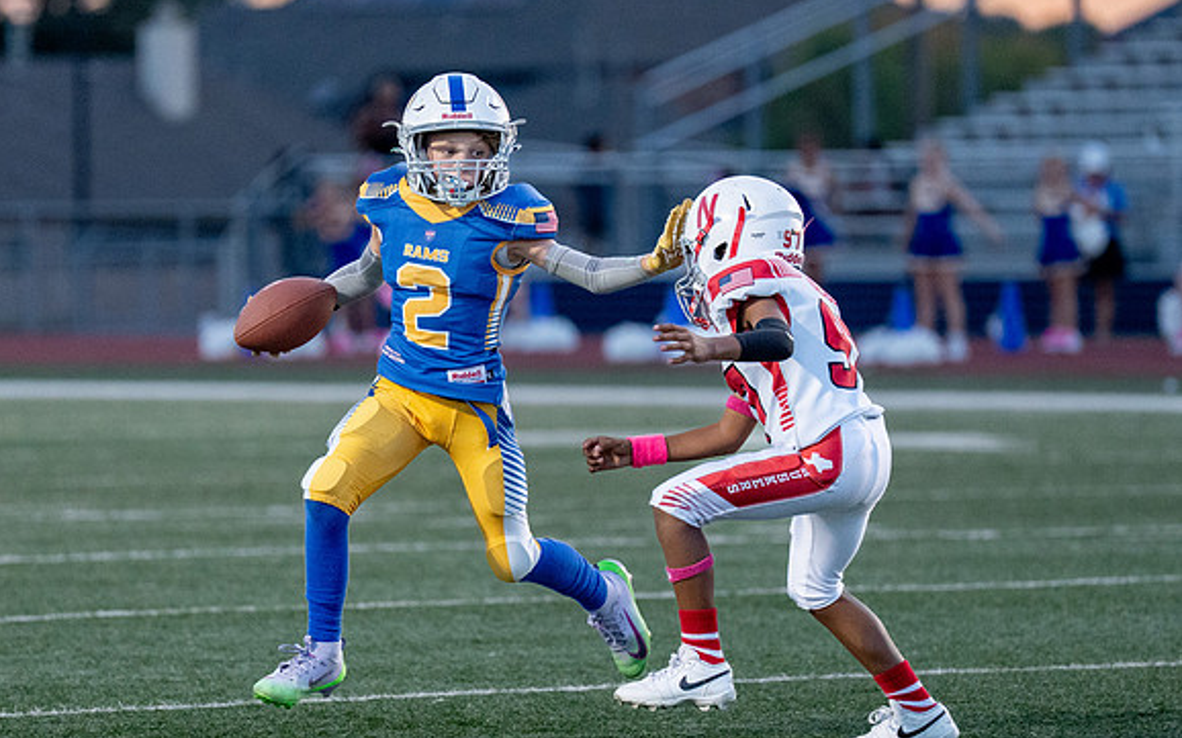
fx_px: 12851
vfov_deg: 3.3
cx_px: 495
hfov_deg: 5.3
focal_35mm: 399
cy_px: 415
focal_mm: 191
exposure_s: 1/1250
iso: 2000
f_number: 2.8
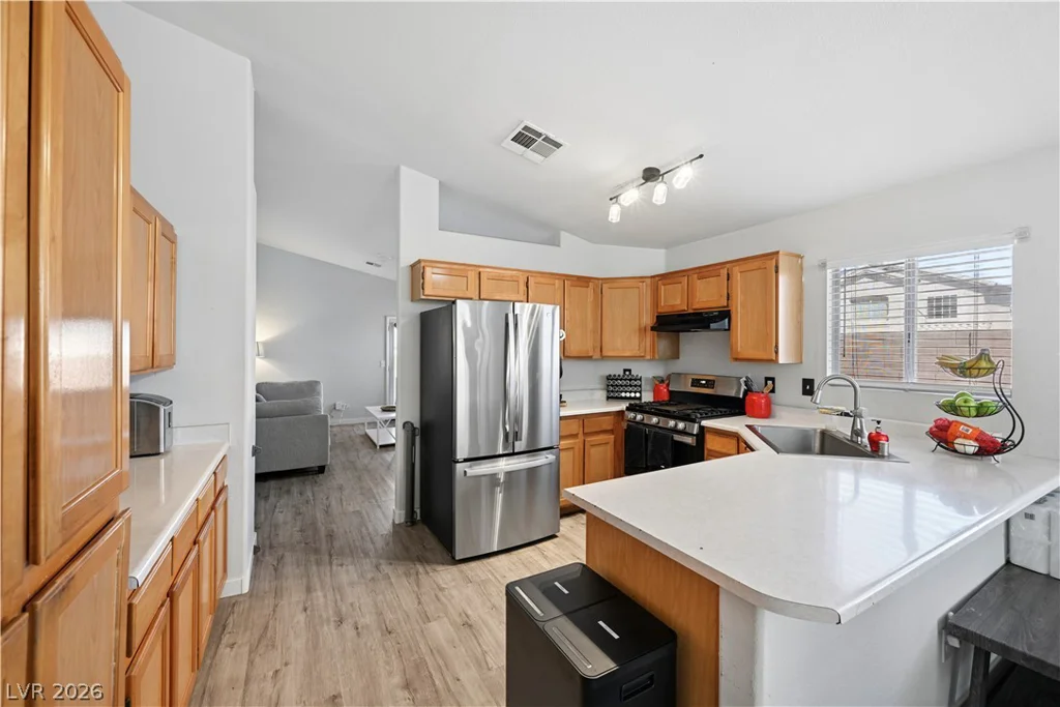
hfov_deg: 104.2
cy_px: 354
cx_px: 530
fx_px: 412
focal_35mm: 14
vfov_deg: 81.2
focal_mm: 14
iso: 320
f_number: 8
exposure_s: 1/10
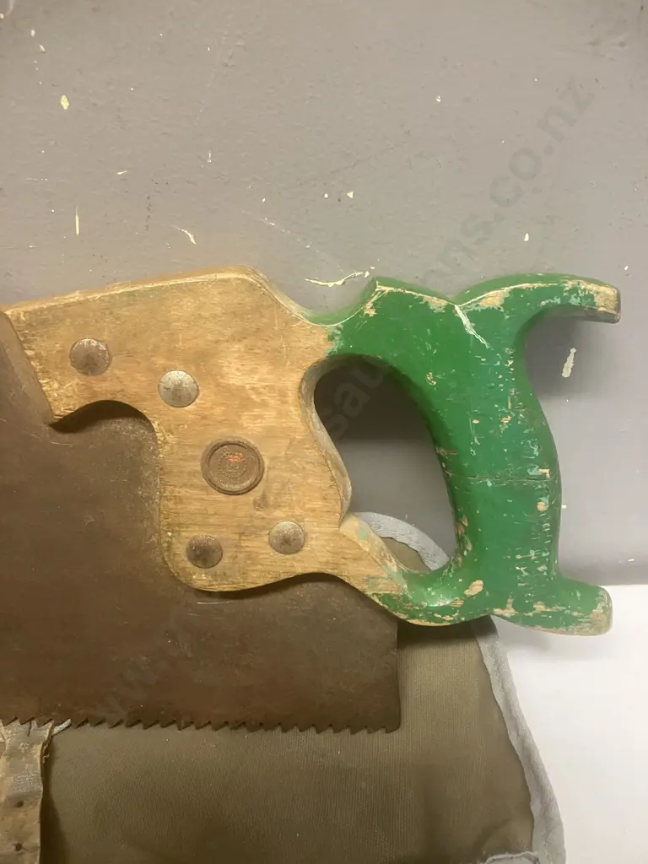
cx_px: 324
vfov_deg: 63.4
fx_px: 699
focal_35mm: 28
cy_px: 432
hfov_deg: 49.7
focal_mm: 3.99
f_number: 1.8
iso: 250
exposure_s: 1/50
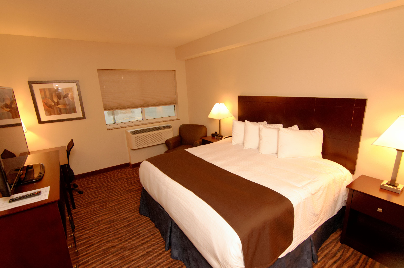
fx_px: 193
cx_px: 202
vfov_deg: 69.4
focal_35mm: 17
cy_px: 134
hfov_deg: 92.6
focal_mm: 11.5
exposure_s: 1/60
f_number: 5.6
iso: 1100
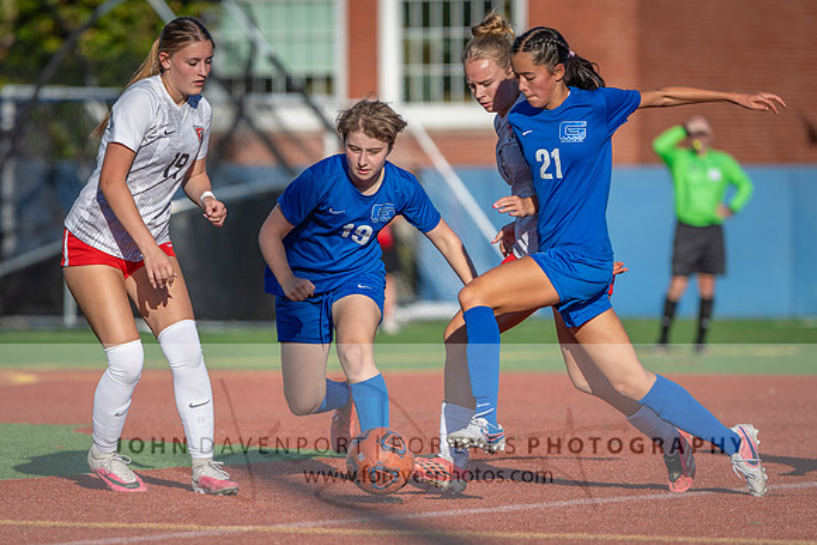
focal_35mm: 363
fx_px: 8244
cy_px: 352
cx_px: 313
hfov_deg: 5.7
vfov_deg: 3.8
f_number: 2.8
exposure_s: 1/3200
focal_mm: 200
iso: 160
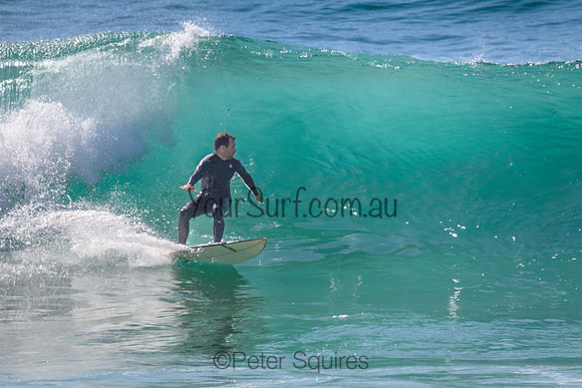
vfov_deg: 1.3
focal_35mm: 1073
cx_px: 334
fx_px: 17353
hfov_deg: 1.9
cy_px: 163
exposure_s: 1/2000
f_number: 11
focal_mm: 800
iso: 1000
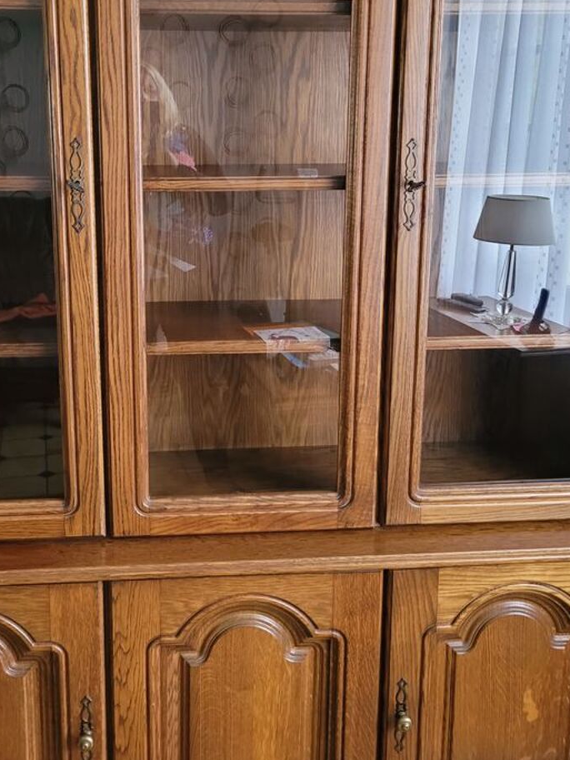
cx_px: 220
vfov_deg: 48.5
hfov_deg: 37.5
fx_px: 834
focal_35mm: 38
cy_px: 286
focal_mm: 5.4
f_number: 1.8
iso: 640
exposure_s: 1/50
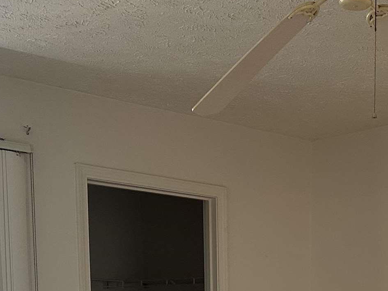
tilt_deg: -7.4
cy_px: 441
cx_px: 368
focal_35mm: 78
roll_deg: -1.6
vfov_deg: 17.0
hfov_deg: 24.1
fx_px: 874
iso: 250
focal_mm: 6.86
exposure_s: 1/60
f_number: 1.78
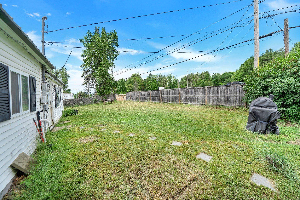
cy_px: 100
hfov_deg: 112.6
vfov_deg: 90.0
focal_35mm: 12
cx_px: 150
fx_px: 100
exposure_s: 1/13
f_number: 7.1
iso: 50
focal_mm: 12
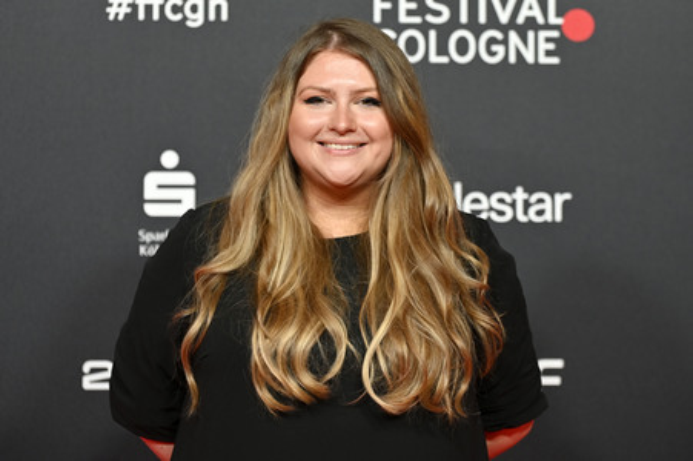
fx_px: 1924
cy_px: 230
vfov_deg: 13.7
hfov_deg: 20.4
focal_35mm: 100
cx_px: 346
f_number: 2.8
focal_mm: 100
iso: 800
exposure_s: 1/400
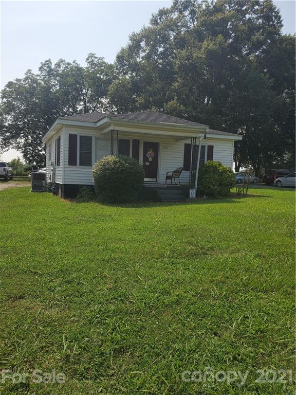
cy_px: 198
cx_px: 148
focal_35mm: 26
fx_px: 296
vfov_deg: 67.3
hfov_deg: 53.1
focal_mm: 4.3
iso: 50
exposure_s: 1/2054
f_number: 2.4
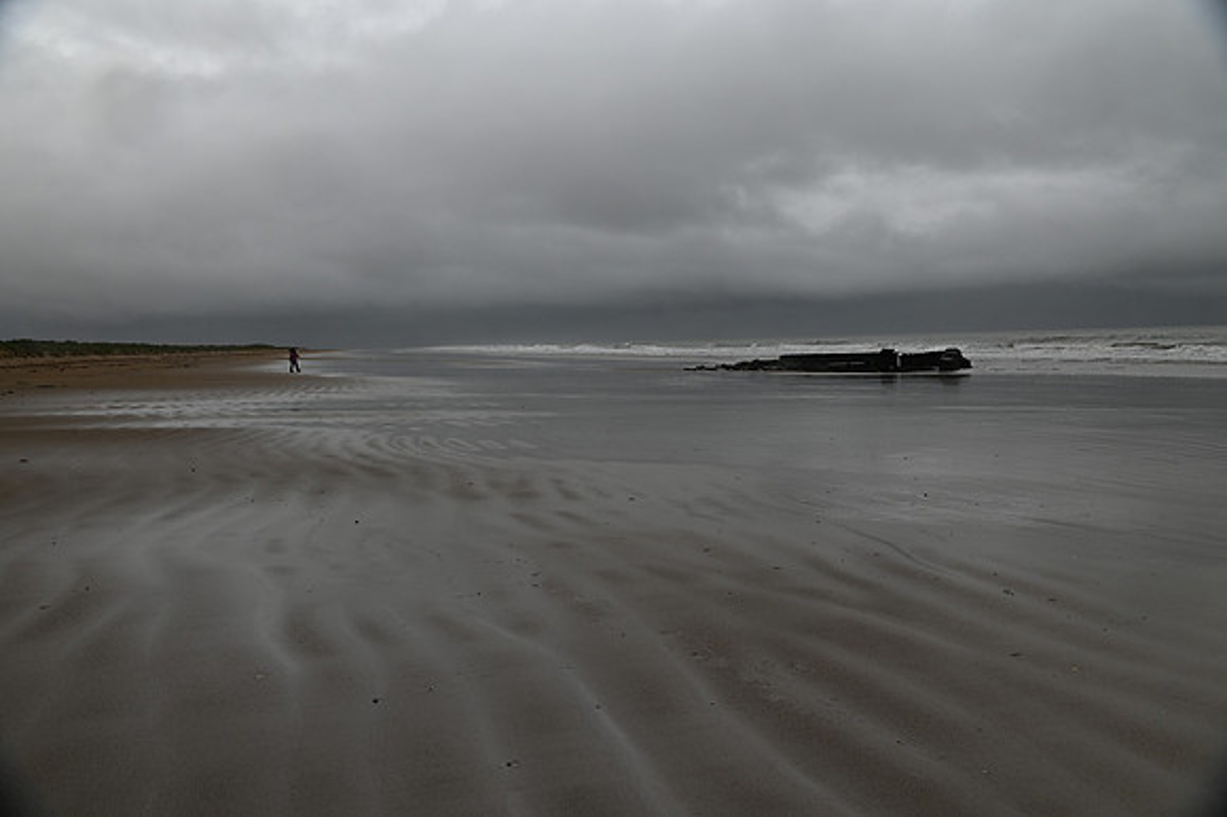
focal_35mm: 30
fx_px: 1022
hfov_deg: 62.0
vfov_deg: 43.6
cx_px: 614
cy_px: 408
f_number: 8
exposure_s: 1/800
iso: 400
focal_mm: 30
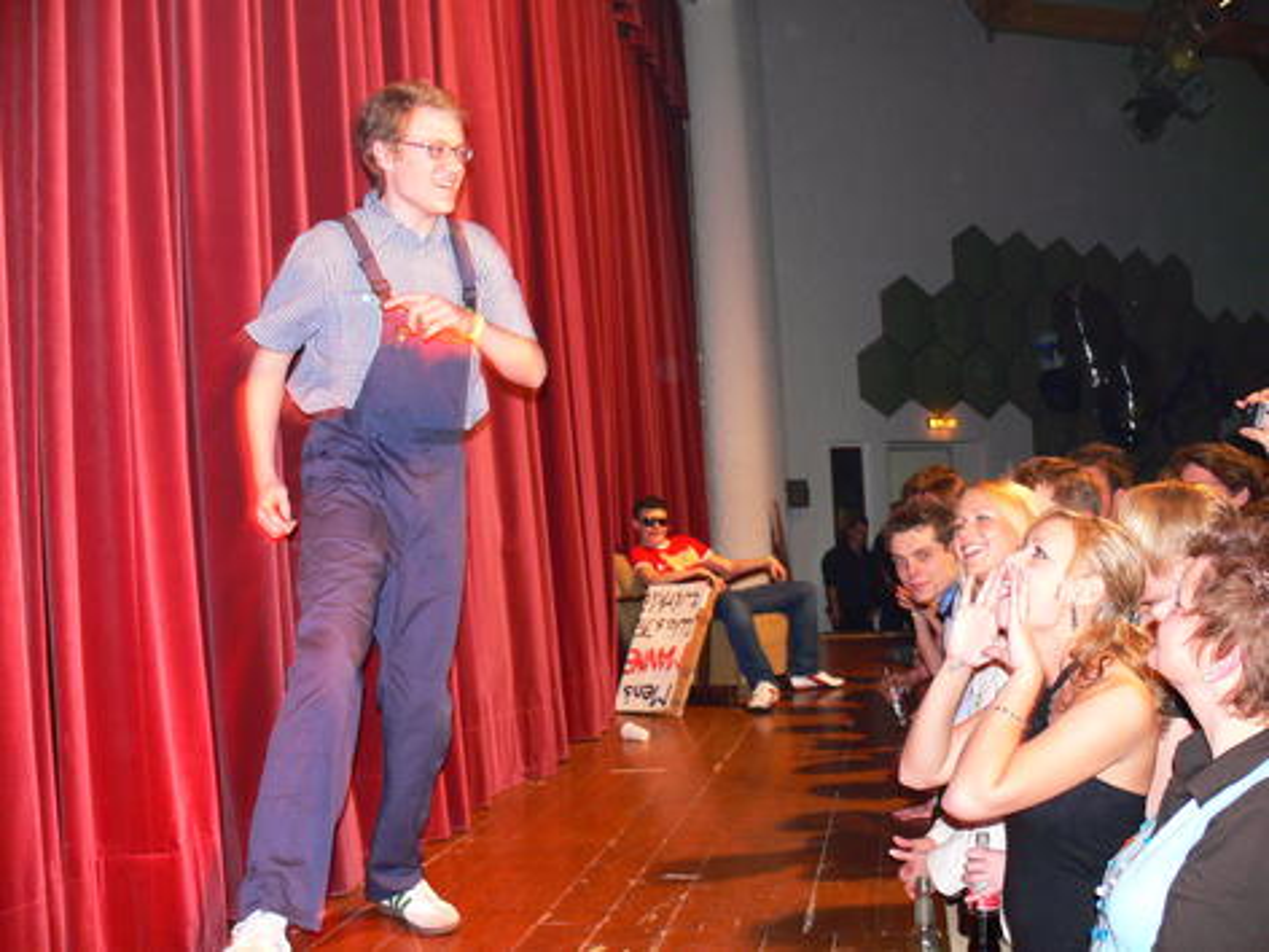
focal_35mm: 35
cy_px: 476
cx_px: 634
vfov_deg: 40.7
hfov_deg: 52.6
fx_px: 1283
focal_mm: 7.4
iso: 125
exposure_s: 1/30
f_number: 2.8
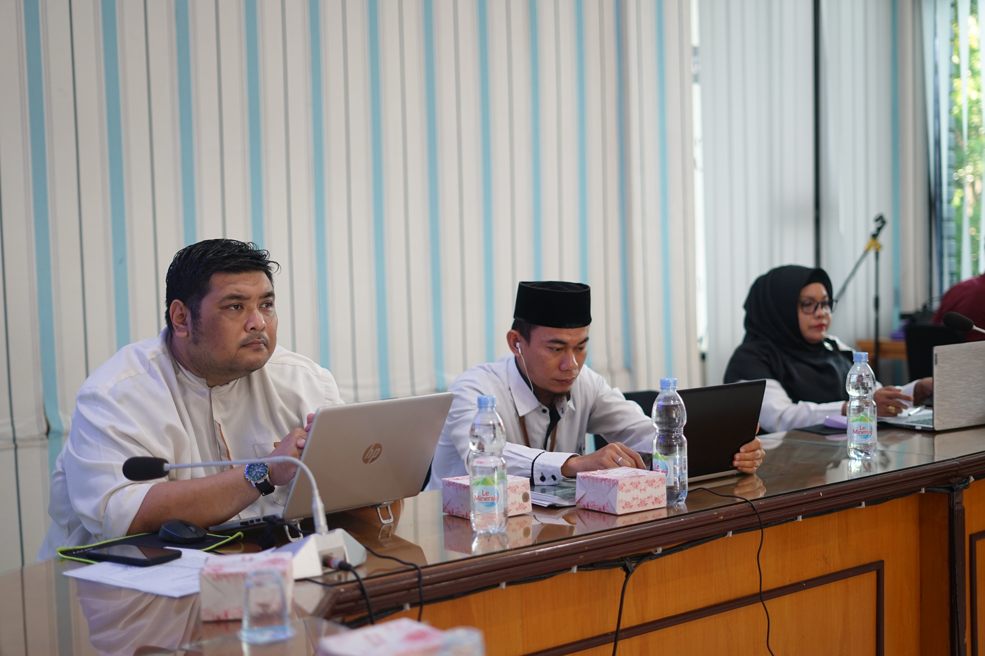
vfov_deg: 27.0
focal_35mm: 50
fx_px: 1368
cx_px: 492
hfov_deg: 39.6
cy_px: 328
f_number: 2
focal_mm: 50
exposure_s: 1/125
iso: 320
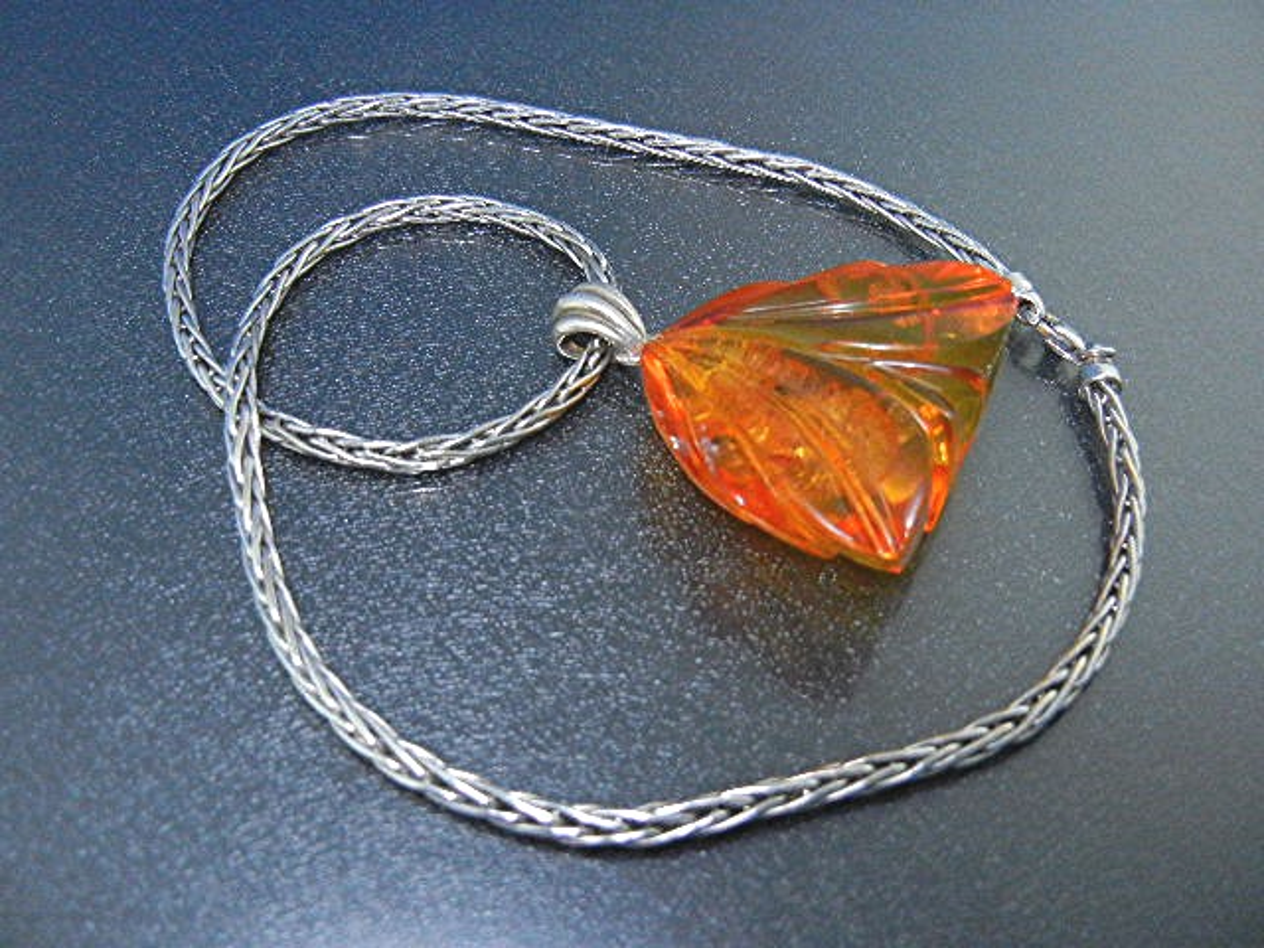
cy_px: 474
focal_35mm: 34
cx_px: 632
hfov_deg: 54.0
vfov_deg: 41.8
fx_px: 1242
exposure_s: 1/30
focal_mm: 6.2
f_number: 7.2
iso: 800
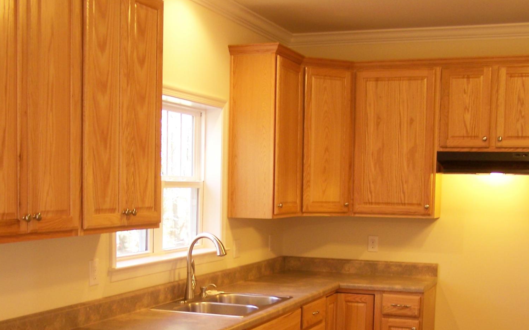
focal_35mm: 54
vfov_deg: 23.5
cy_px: 278
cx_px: 265
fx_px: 778
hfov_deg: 37.5
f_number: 2.8
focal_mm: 6.3
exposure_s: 1/8
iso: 64
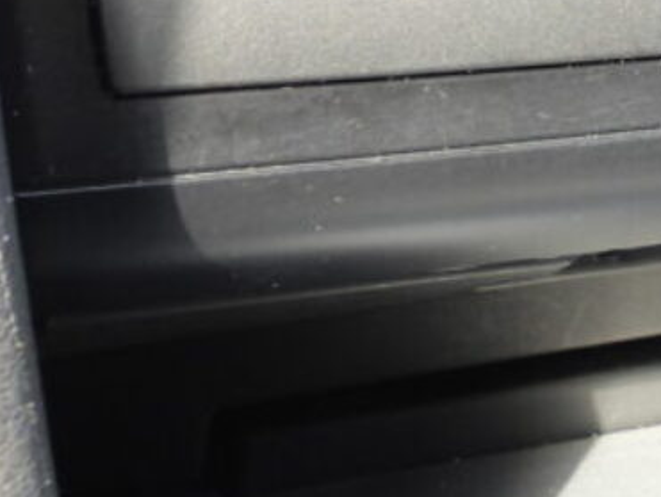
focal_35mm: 138
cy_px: -508
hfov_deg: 12.9
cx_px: 1213
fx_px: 2638
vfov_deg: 10.0
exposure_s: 1/40
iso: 100
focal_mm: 5.8
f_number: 3.2
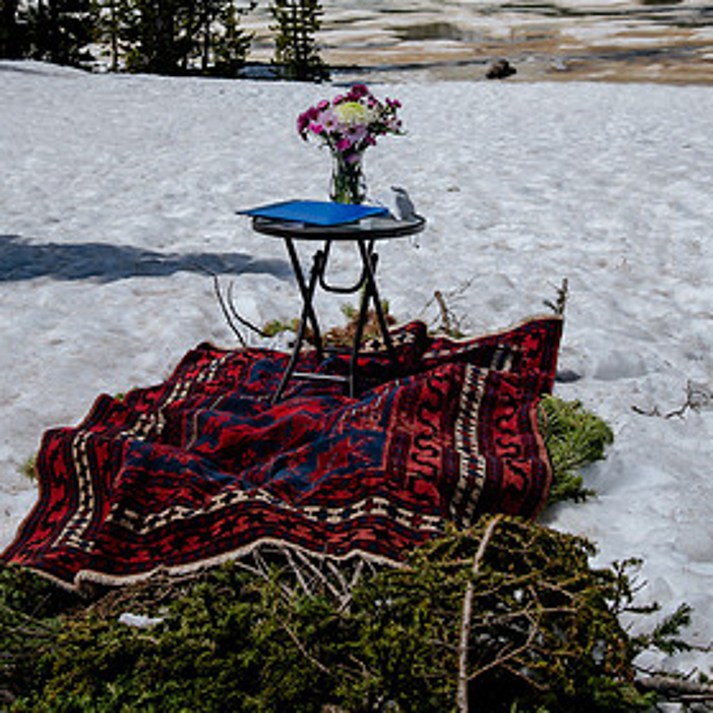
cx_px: 356
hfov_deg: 27.3
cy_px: 174
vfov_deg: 26.9
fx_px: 1468
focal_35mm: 63
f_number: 8
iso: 200
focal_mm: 46
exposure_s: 1/640
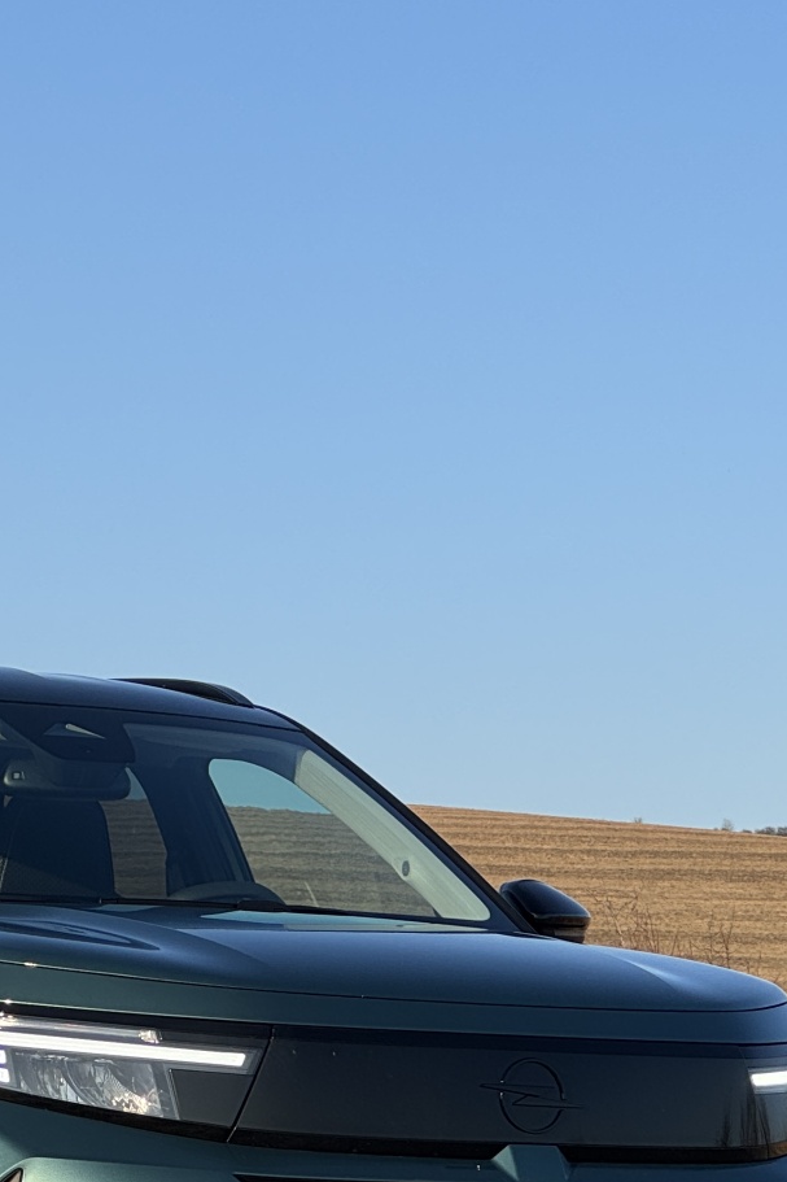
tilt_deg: +4.0
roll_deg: -0.5
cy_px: 901
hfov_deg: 8.2
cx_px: 193
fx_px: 5478
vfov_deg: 12.3
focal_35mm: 167
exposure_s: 1/579
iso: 25
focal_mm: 9
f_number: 2.8
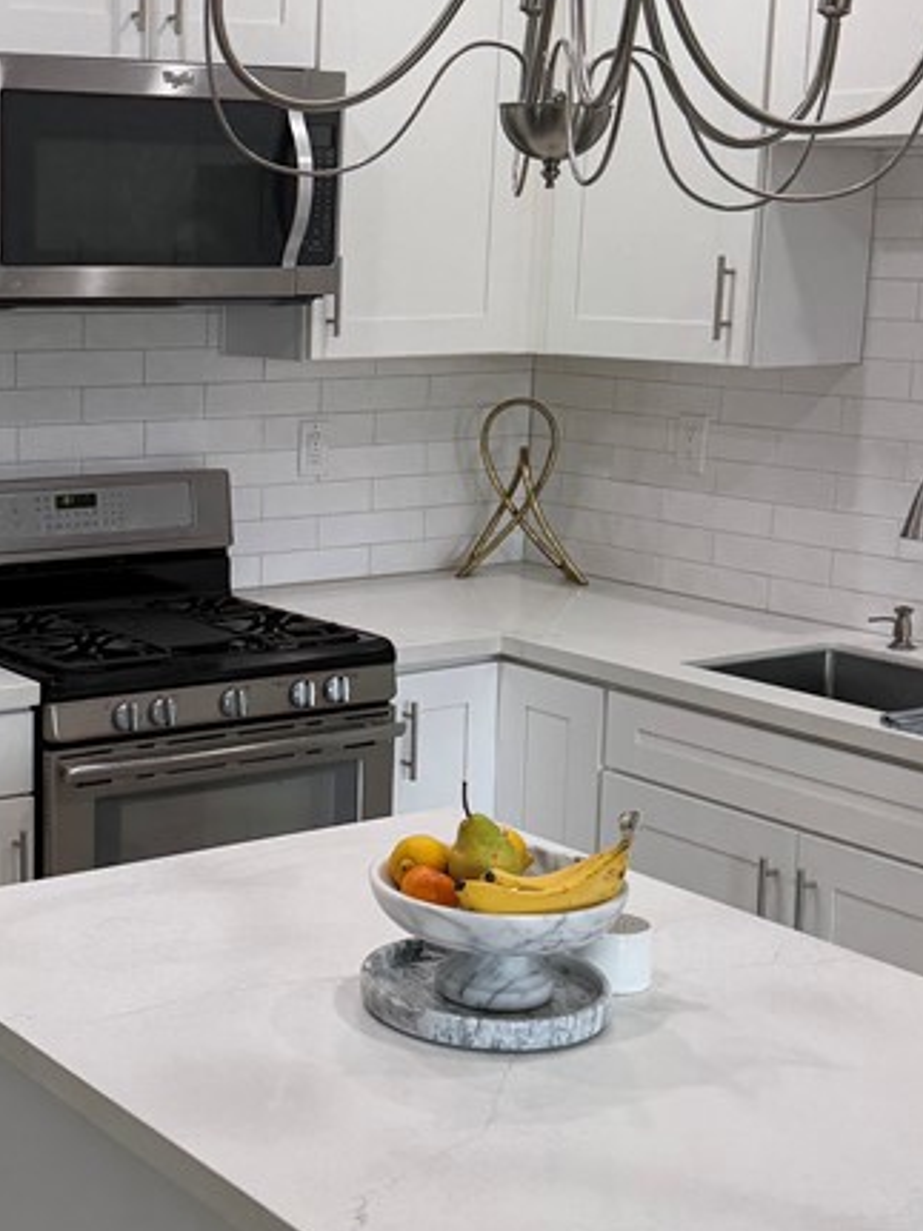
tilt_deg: -10.6
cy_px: 625
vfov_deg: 33.8
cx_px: 86
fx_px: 2027
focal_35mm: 57
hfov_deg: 24.9
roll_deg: -0.9
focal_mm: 6.76
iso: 100
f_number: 1.78
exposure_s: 1/162
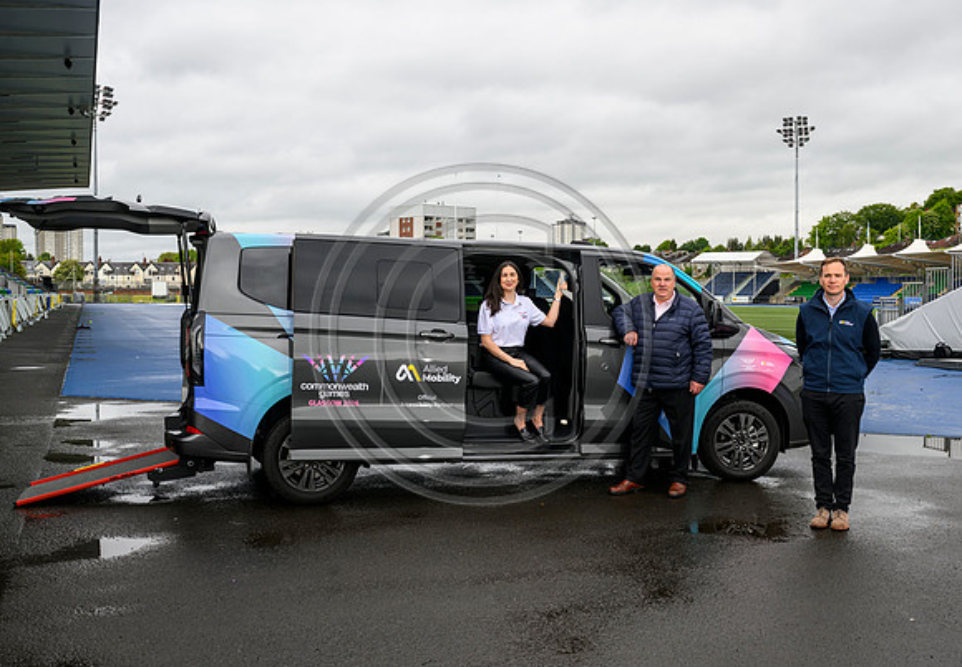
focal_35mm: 38
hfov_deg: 49.8
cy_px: 323
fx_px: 1034
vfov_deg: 35.7
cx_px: 518
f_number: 7.1
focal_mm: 36
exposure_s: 1/160
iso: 250
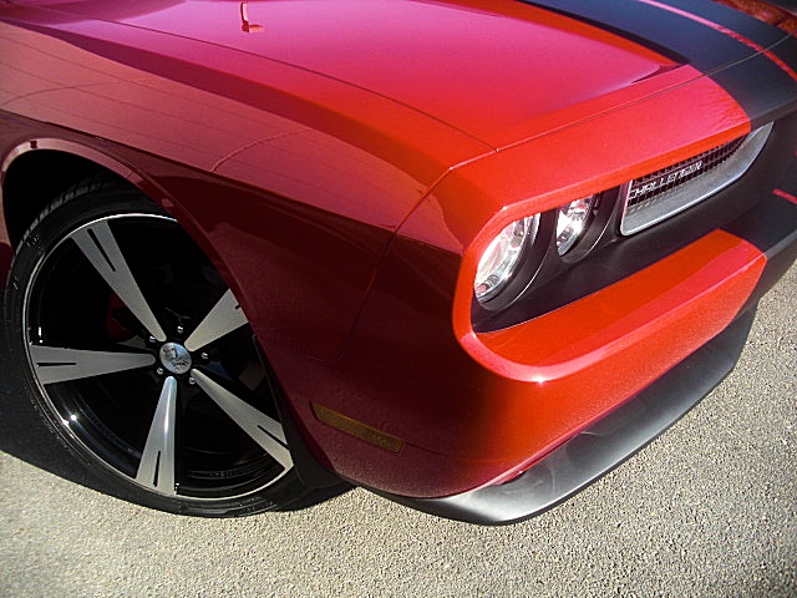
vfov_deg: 39.7
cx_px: 398
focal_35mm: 36
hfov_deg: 51.4
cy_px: 299
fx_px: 829
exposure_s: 1/250
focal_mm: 6.3
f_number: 2.8
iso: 50
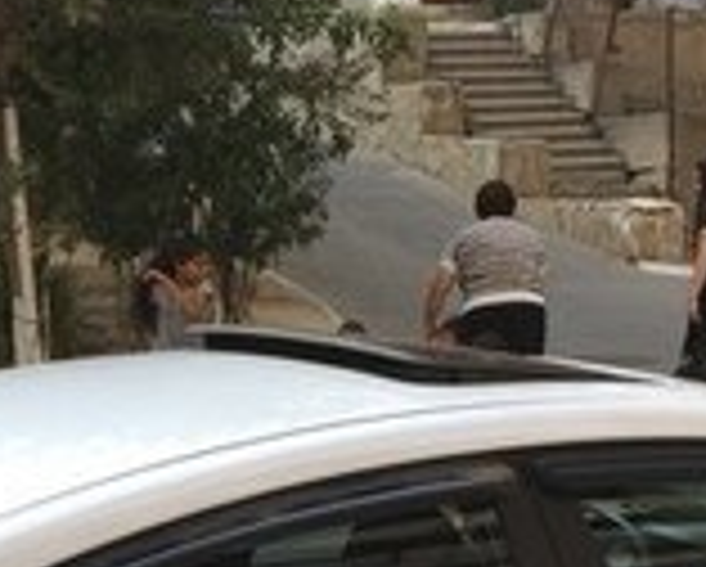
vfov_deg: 12.4
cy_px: 826
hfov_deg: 16.1
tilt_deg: -12.8
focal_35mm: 119
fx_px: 2490
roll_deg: +0.0
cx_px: 301
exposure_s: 1/115
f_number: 2.2
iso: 32
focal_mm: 4.15
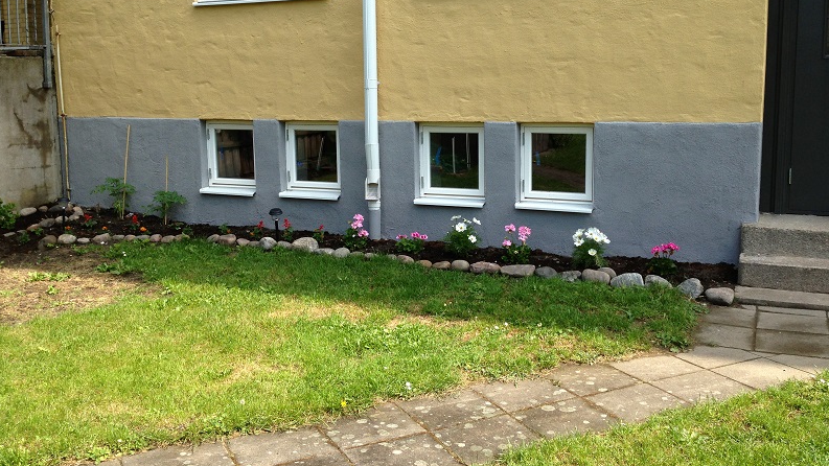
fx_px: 813
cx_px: 419
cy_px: 179
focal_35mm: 37
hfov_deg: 54.0
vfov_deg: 31.9
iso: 50
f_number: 2.4
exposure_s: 1/501
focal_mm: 4.13
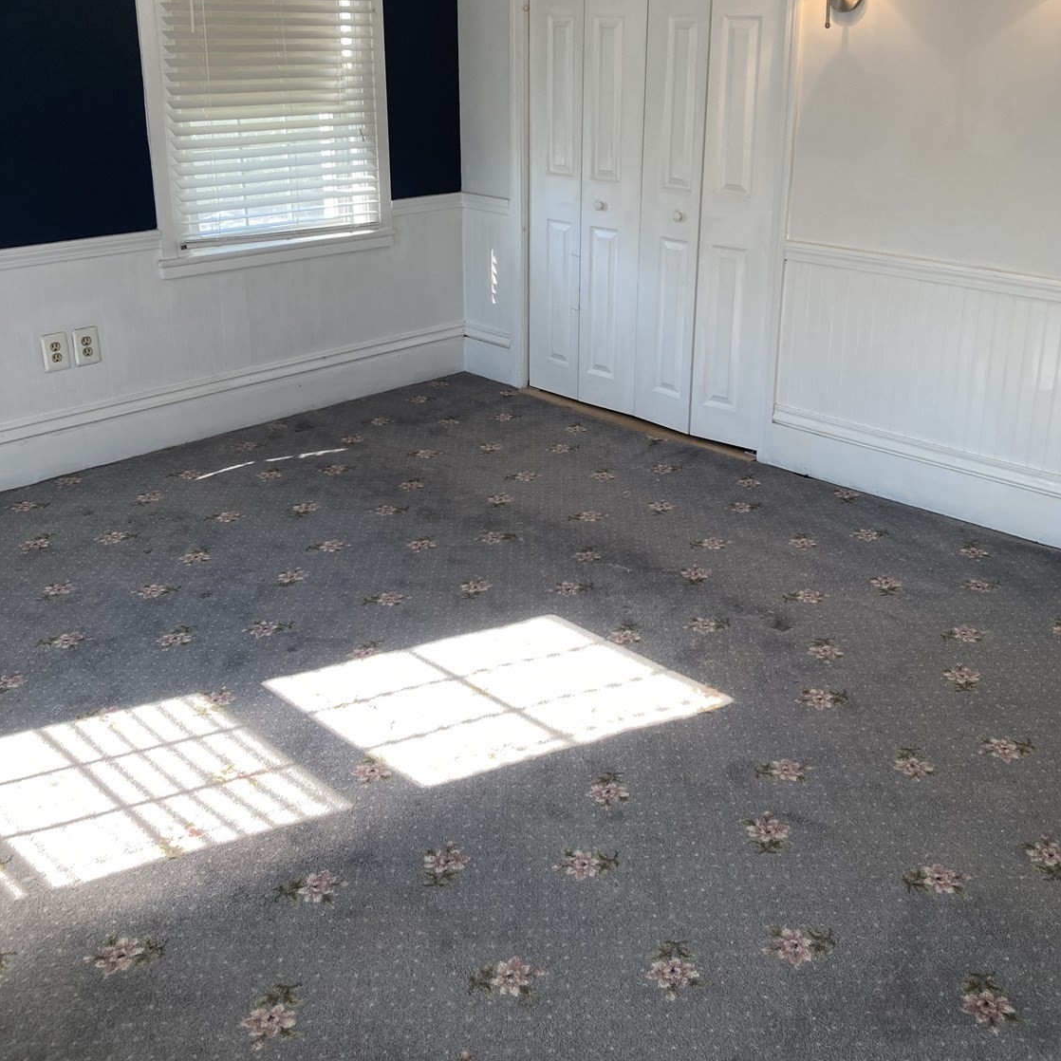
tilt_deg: -18.1
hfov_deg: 48.4
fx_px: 1179
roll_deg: +0.5
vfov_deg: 48.1
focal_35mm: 34
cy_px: 408
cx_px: 546
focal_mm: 3.99
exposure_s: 1/120
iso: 40
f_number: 1.8
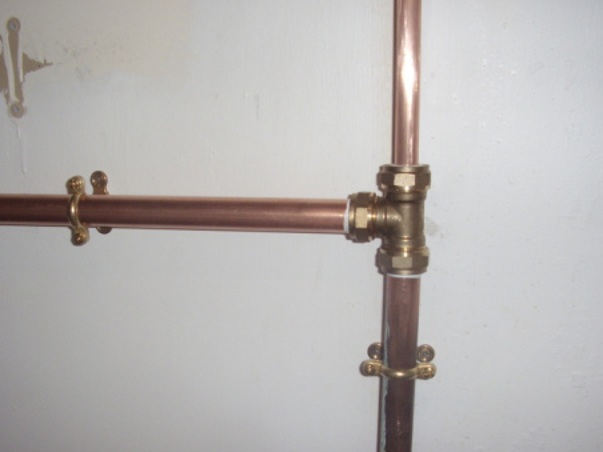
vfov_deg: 41.8
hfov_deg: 53.9
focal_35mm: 34
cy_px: 247
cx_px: 275
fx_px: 592
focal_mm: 5.8
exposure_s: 1/30
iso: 141
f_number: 2.9
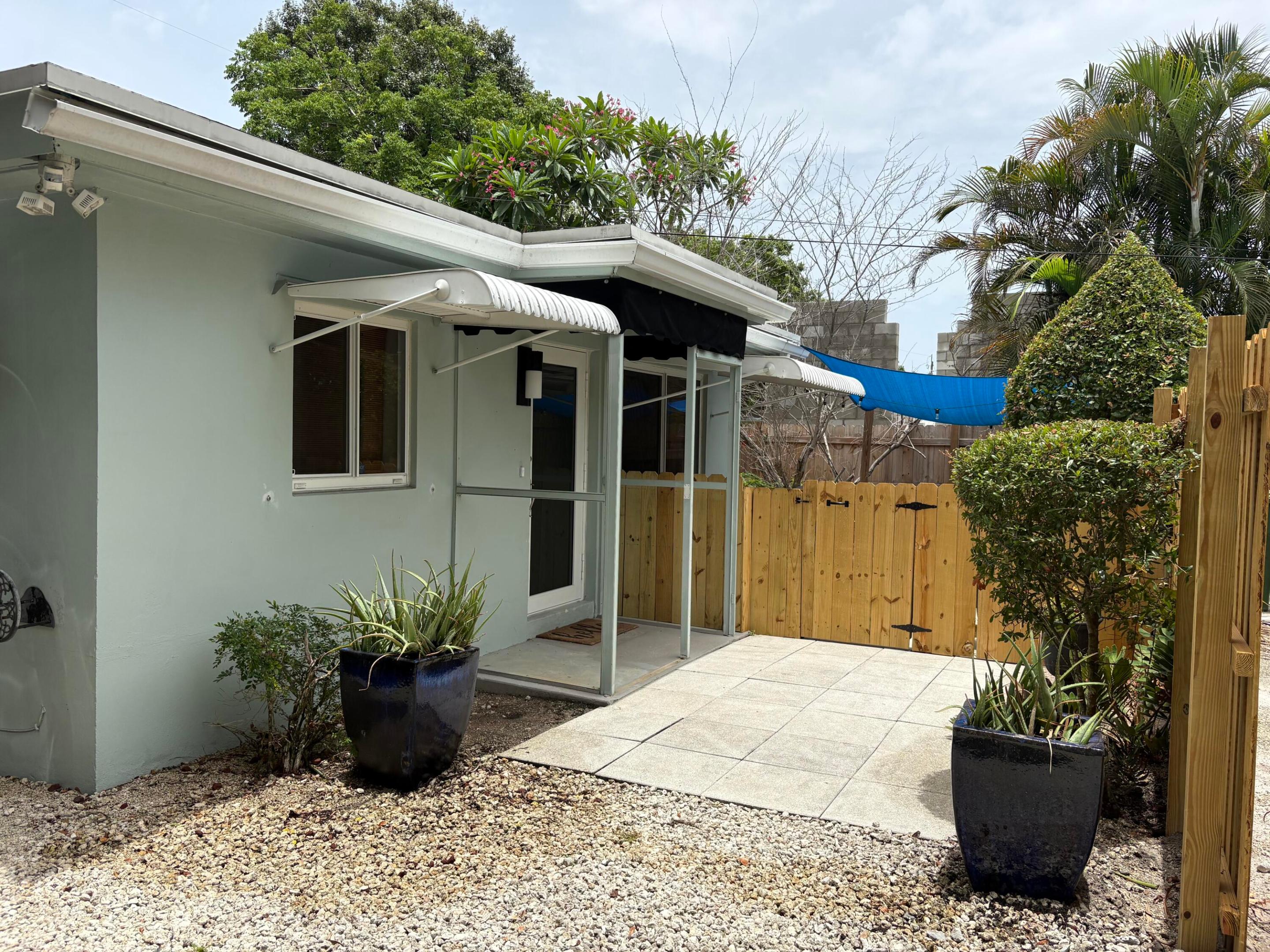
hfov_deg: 67.3
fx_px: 954
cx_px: 635
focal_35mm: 26
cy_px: 476
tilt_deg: -2.1
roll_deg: -0.7
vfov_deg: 53.1
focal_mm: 5.96
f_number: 1.6
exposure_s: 1/4065
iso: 50
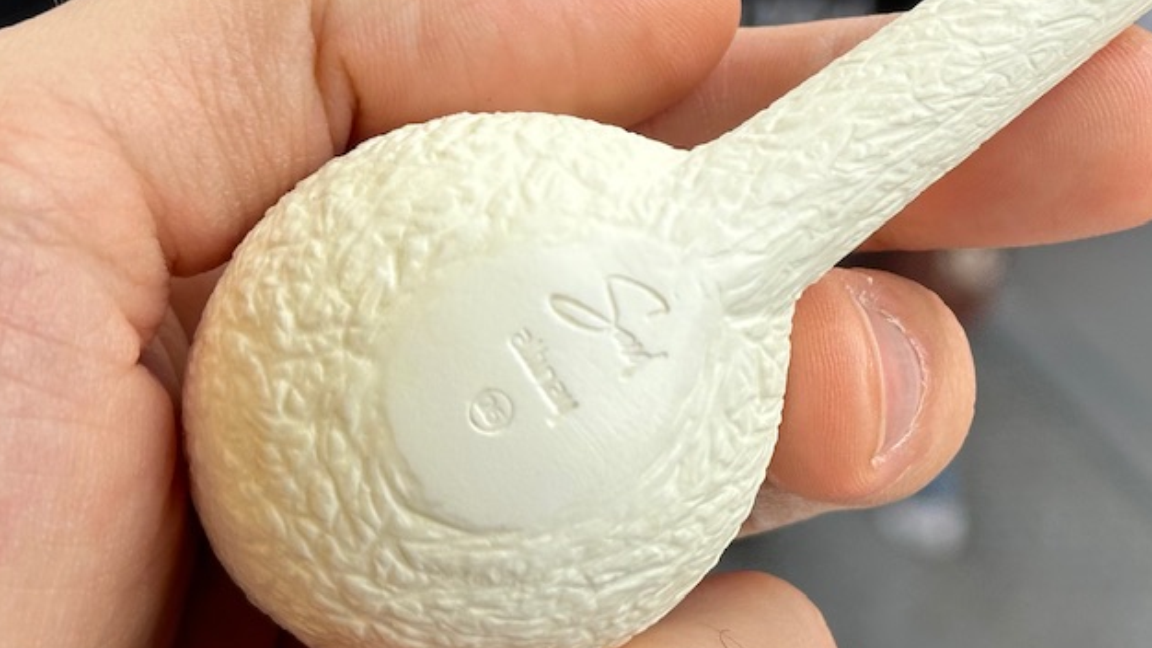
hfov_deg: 19.4
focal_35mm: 107
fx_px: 3268
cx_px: 1161
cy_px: -9
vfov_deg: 11.2
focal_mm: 6.86
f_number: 1.78
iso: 64
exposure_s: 1/176
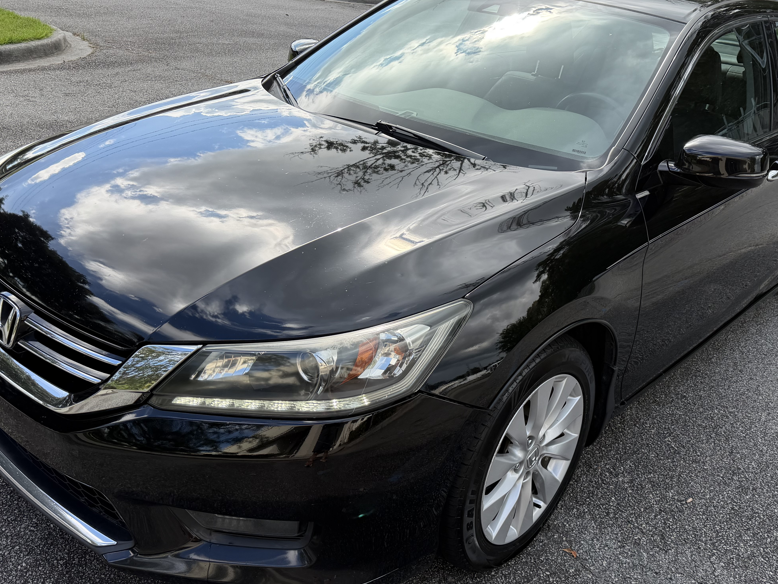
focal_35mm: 35
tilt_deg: -23.9
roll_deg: -5.7
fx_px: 787
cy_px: 265
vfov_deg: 40.7
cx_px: 431
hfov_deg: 52.5
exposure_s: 1/1292
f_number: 1.78
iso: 80
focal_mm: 6.76
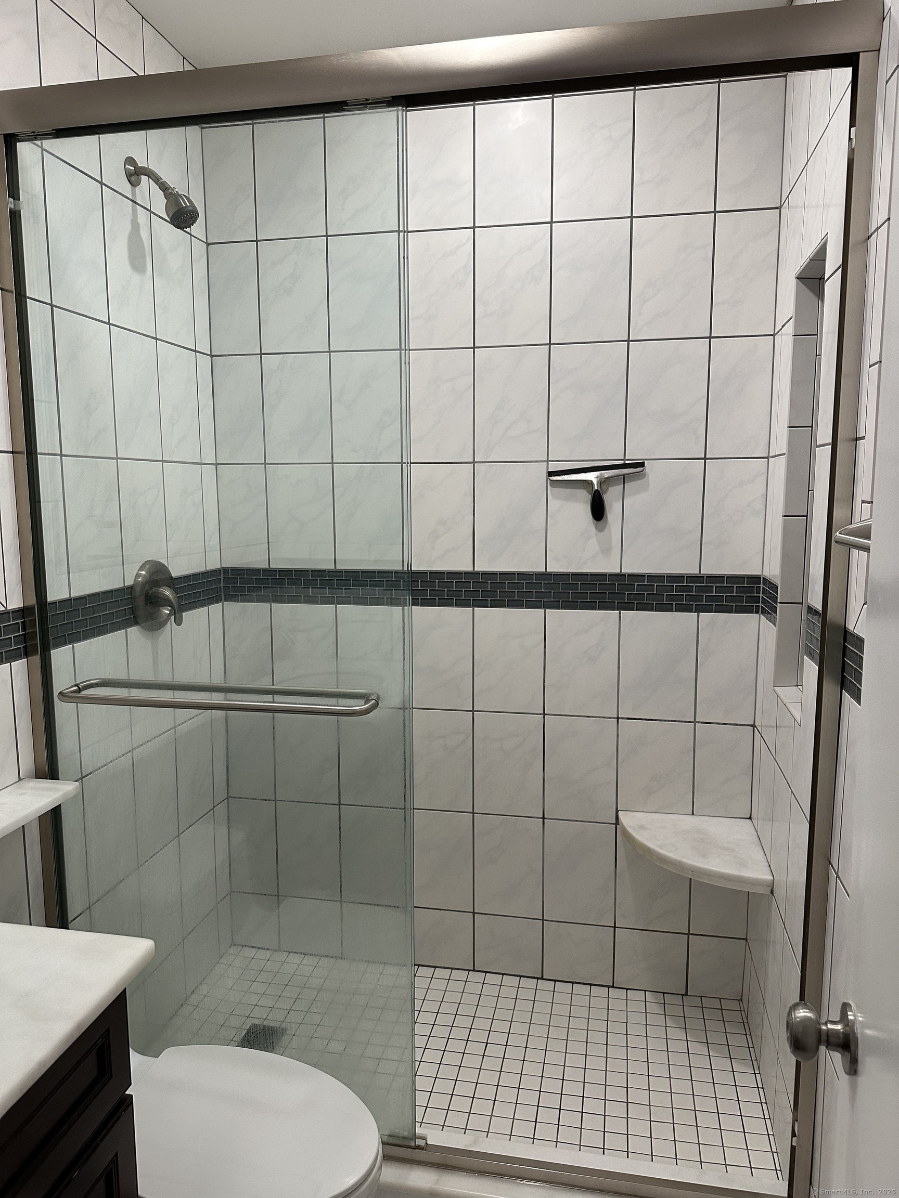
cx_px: 450
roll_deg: +0.1
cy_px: 599
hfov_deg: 56.8
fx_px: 831
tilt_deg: -7.3
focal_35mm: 24
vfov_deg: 71.6
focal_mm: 6.86
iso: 200
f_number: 1.78
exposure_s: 1/120
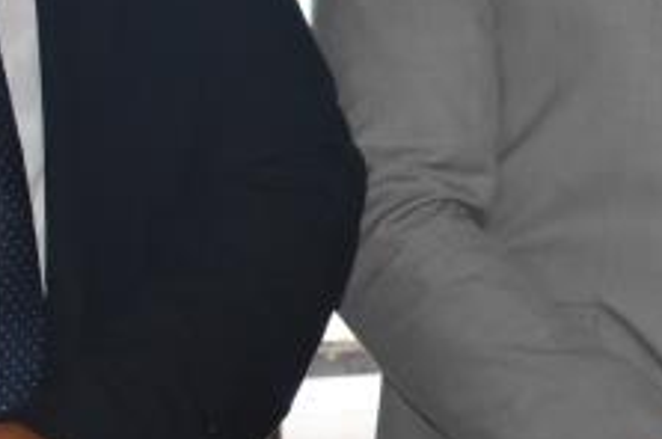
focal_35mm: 186
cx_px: 1101
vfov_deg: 7.3
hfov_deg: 10.5
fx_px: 3421
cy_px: -49
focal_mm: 27
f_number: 5.6
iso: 1250
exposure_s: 1/125
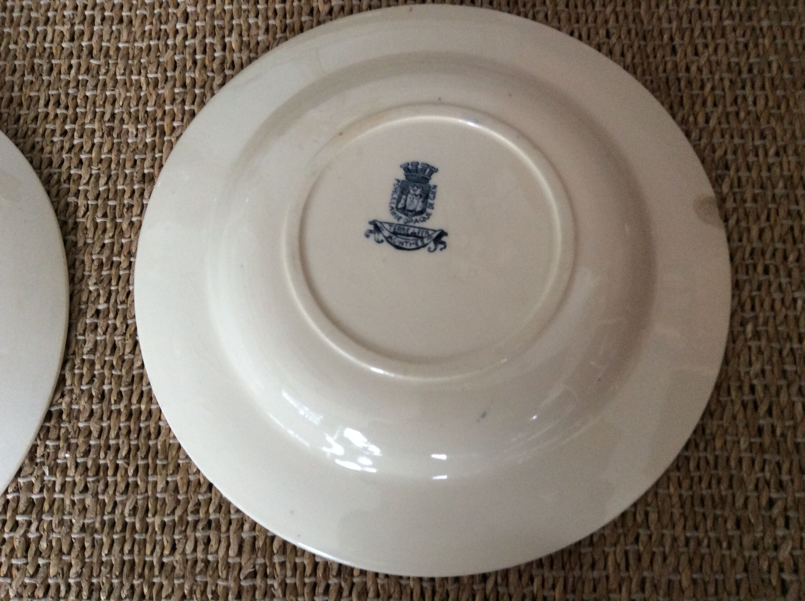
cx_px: 402
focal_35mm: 32
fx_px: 743
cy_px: 300
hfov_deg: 56.9
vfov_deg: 44.1
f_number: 2.4
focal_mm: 3.3
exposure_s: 1/25
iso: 100
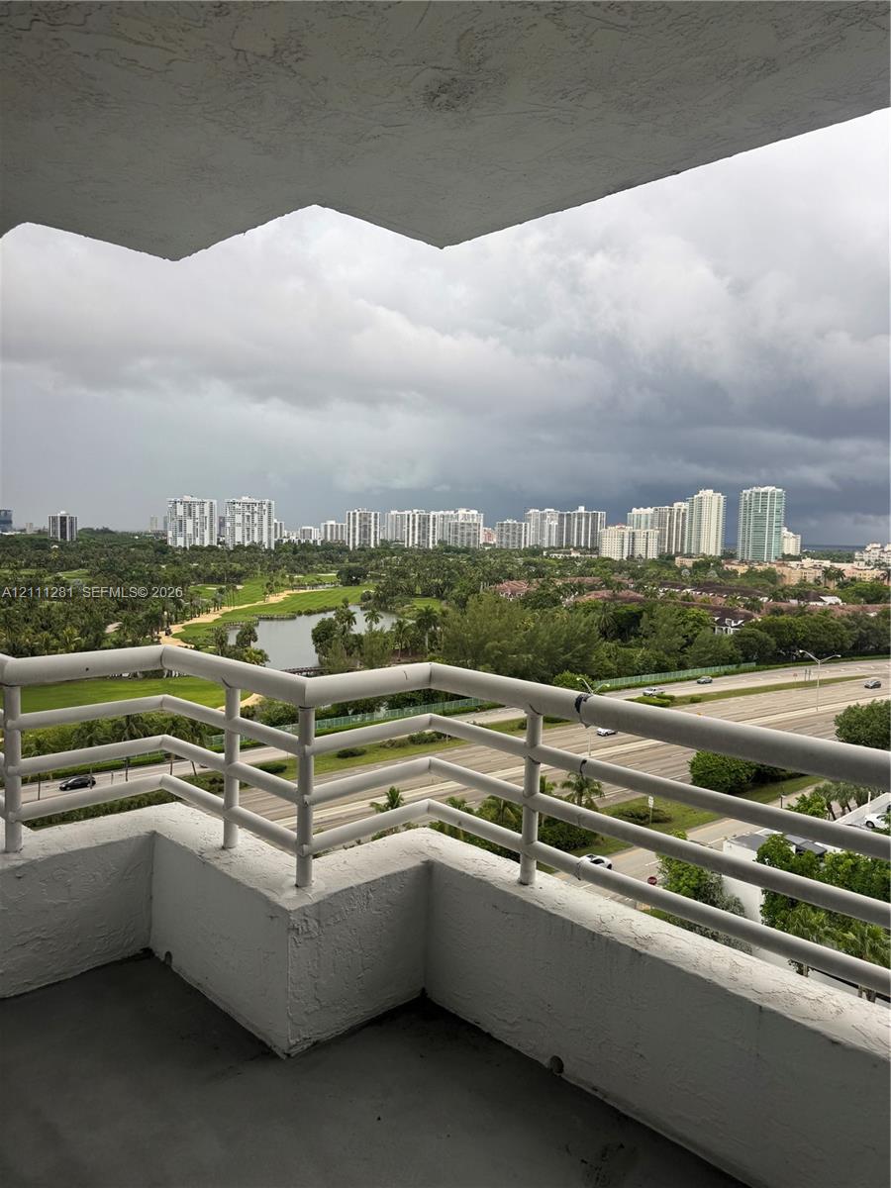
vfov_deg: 71.6
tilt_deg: -3.9
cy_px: 594
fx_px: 824
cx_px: 446
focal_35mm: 24
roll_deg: -1.7
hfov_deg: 56.8
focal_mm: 6.76
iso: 80
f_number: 1.78
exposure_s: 1/360
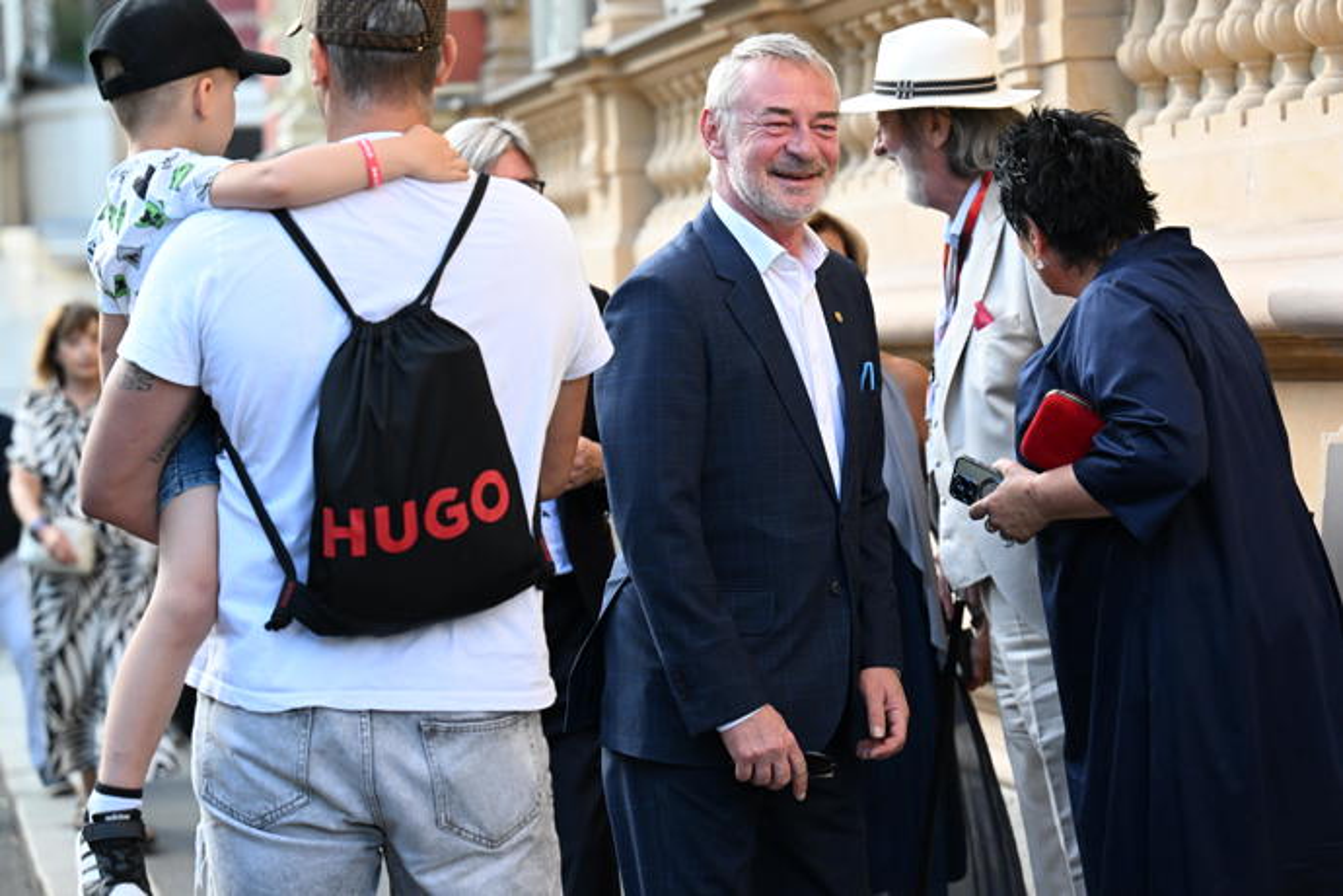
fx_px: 3432
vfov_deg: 14.9
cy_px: 448
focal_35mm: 92
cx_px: 672
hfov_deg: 22.1
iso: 2500
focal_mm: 92
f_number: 4
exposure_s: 1/1600
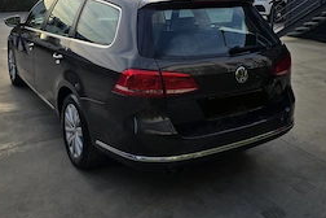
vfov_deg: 34.4
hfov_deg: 50.7
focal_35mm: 38
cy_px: 58
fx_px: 344
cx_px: 160
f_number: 1.7
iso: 80
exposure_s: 1/10000
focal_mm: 6.3
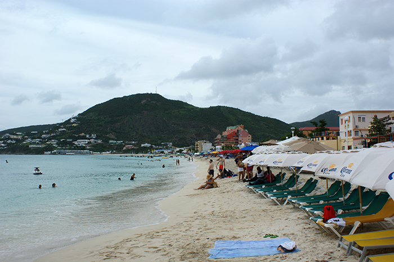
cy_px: 131
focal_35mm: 36
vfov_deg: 36.8
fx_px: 394
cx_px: 197
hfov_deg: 53.2
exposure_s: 1/320
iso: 100
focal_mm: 24
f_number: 10
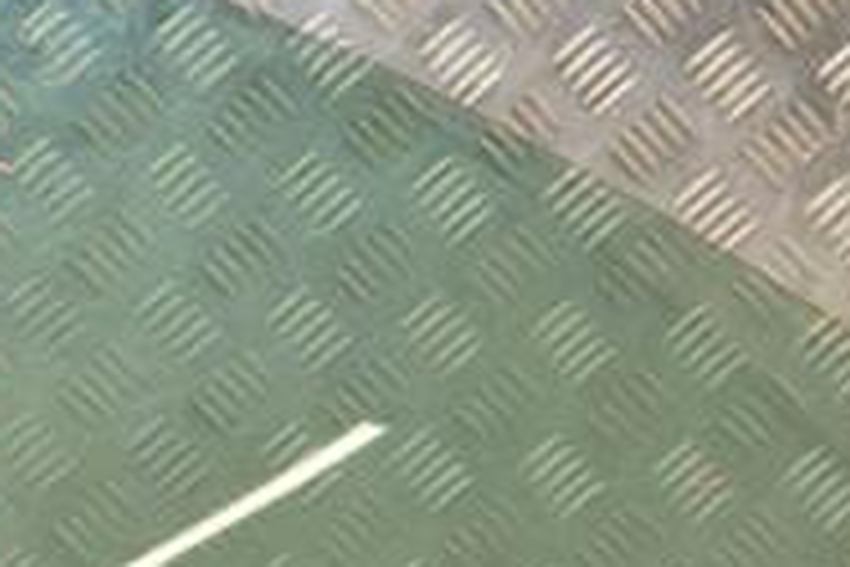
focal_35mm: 167
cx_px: -4
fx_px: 3933
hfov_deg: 12.2
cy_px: 338
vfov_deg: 8.2
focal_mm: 35
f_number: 9
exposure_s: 1/200
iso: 800
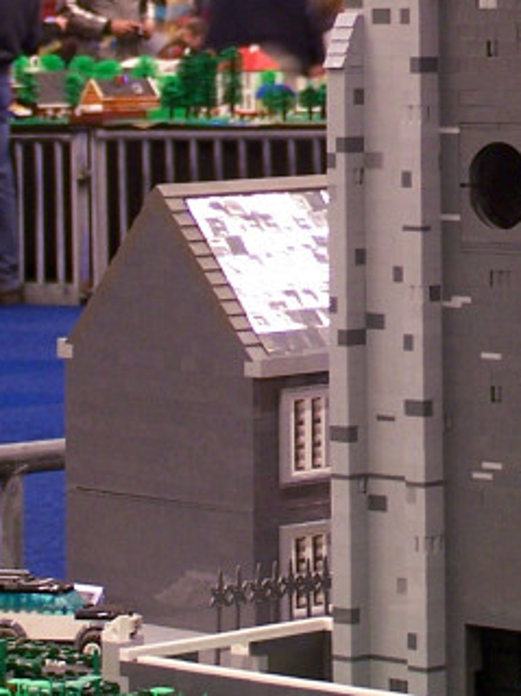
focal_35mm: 215
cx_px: 565
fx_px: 4317
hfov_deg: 6.9
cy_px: -155
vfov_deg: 9.1
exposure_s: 1/2
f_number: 3.2
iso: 80
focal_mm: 11.1
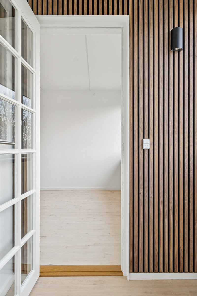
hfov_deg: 47.9
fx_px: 222
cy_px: 148
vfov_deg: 67.4
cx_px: 98
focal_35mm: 27
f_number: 8
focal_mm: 18
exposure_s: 1/8
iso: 200
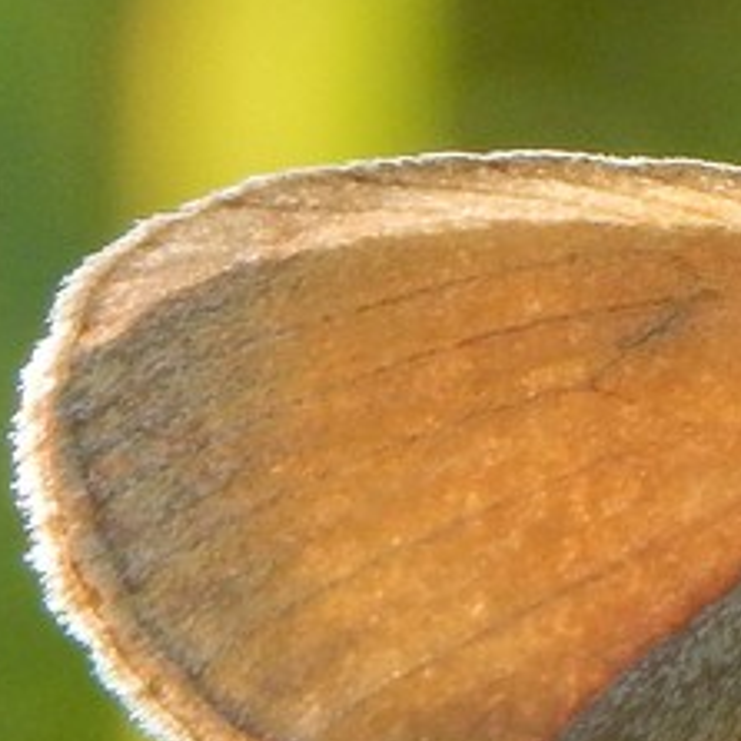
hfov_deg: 1.6
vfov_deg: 1.6
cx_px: 1002
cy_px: 552
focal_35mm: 1063
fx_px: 25744
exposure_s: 1/250
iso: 180
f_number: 5.7
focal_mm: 56.5
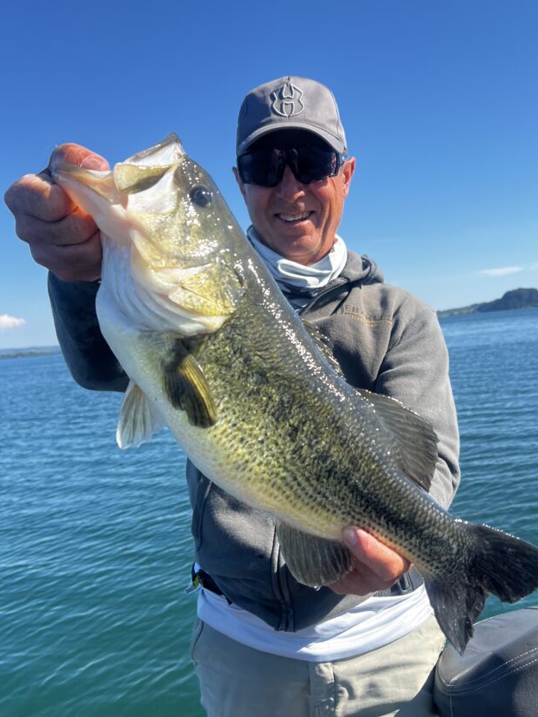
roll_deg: +6.5
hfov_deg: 44.0
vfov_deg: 56.8
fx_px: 663
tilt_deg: -1.6
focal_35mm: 32
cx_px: 321
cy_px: 340
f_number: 1.5
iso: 50
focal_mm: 5.7
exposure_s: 1/2994
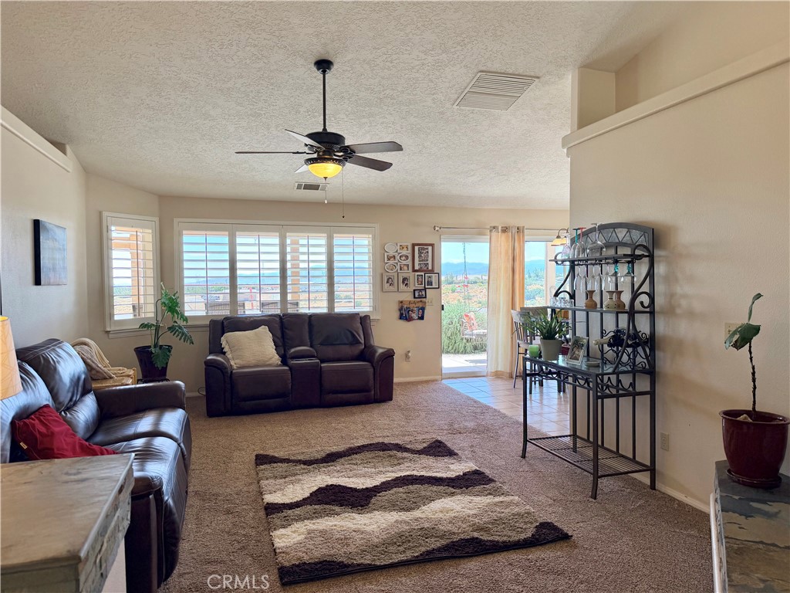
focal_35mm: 24
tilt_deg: -1.8
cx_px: 395
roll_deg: +0.4
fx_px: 548
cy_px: 296
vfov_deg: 56.8
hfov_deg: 71.6
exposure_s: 1/296
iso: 80
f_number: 1.78
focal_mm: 6.76
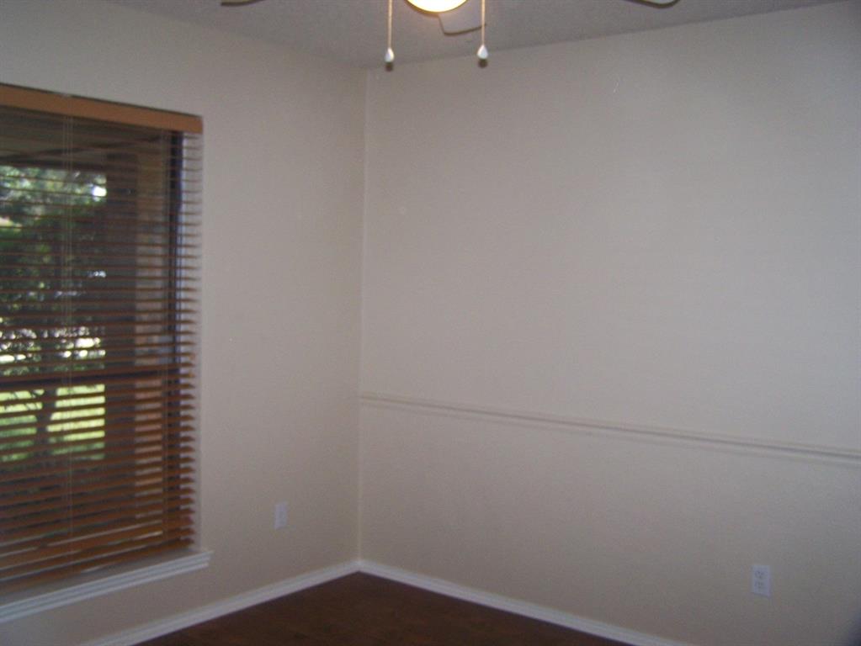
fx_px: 946
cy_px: 323
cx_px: 430
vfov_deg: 37.7
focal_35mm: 38
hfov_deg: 49.0
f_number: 2.8
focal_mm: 6.3
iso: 160
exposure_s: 1/60
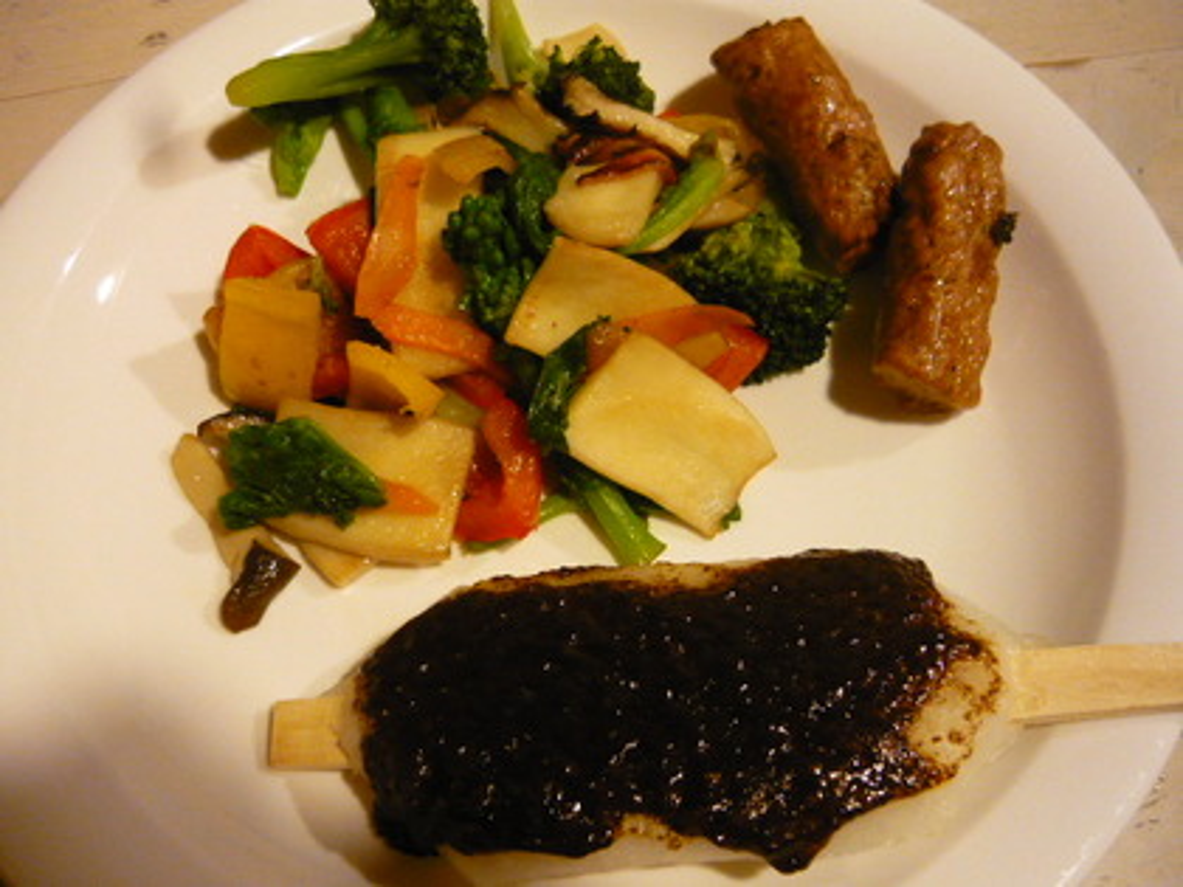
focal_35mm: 33
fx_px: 1128
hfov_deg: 55.4
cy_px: 444
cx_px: 592
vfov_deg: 42.9
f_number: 2.8
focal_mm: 5.5
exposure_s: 1/13
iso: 400
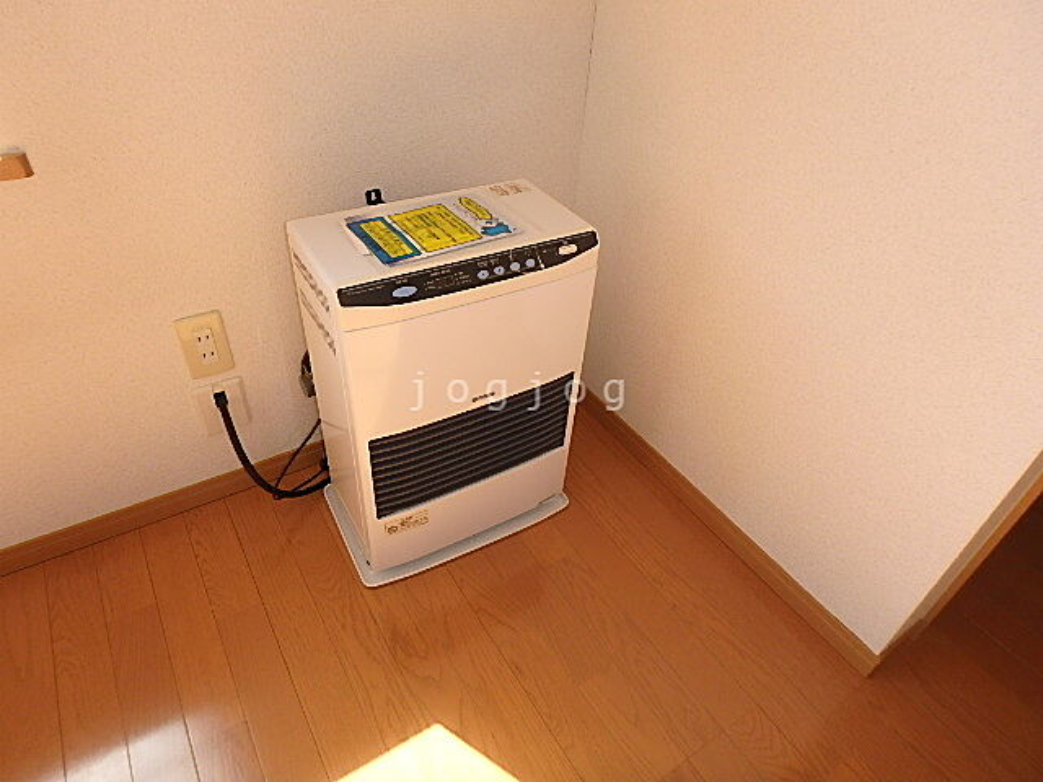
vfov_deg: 63.4
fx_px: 633
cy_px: 391
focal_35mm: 21
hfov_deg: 79.0
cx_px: 522
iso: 125
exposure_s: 1/80
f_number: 3.5
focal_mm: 3.7
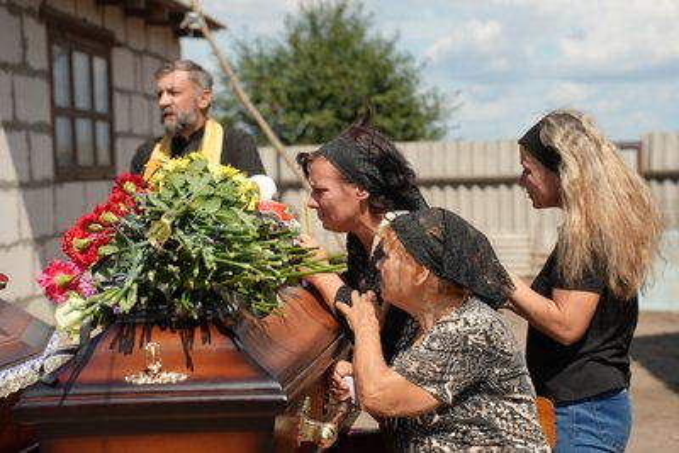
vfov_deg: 18.2
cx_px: 340
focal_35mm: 75
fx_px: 1415
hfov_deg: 27.0
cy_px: 226
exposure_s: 1/160
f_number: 4
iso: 200
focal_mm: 75
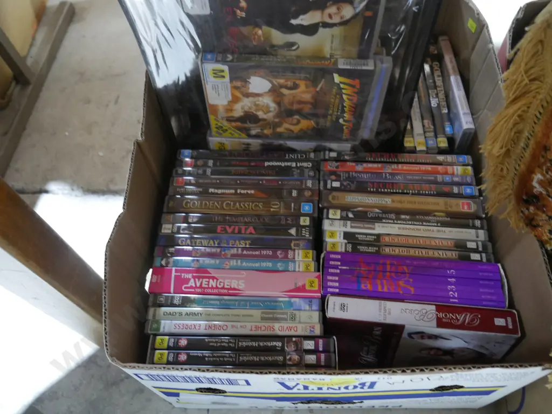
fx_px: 446
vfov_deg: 49.7
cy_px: 207
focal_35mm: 28
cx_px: 276
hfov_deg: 63.4
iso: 3200
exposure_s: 1/30
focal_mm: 14
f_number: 3.5
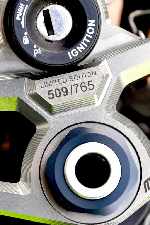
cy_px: 119
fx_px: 1086
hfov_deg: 7.9
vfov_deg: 11.8
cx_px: 69
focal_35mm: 174
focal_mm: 70
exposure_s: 1/60
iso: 200
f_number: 4
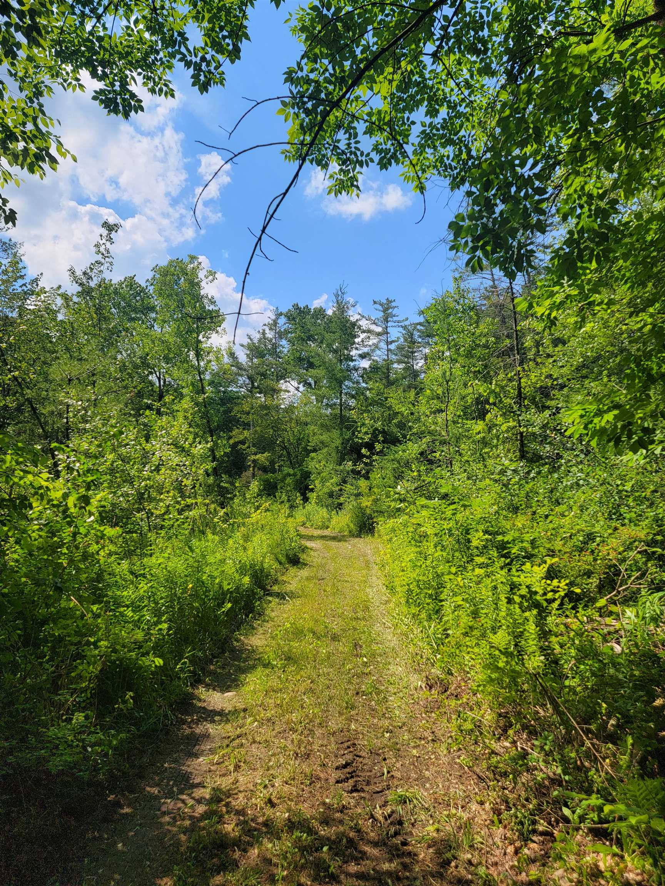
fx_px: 615
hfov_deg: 56.8
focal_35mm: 24
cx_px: 332
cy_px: 443
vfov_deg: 71.6
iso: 16
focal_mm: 6.7
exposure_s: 1/1011
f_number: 1.8
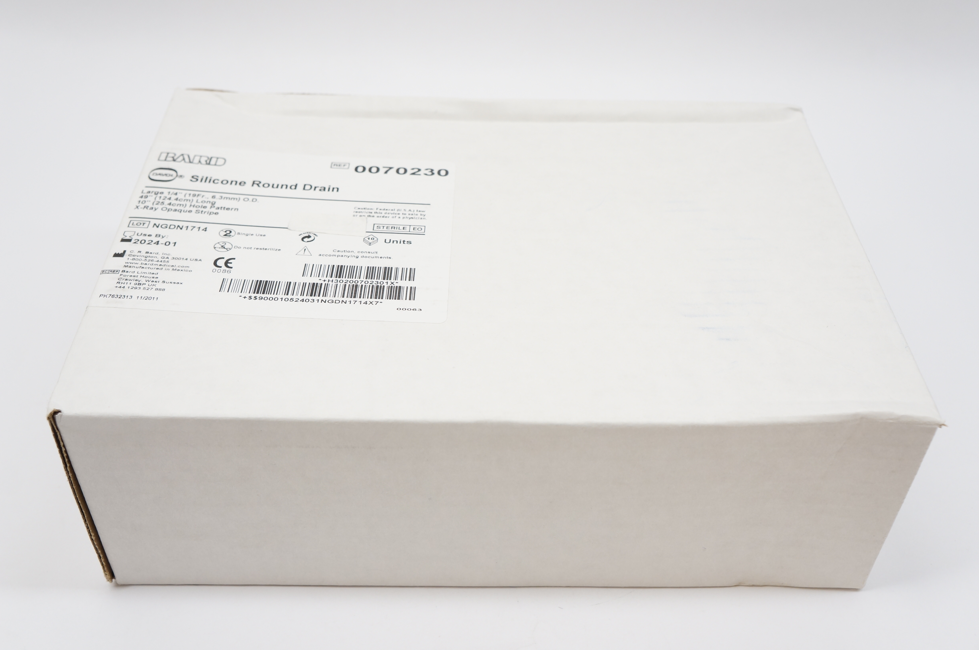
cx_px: 490
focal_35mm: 36
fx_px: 978
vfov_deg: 36.8
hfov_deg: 53.2
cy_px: 325
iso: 400
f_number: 5.6
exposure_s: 1/80
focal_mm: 24
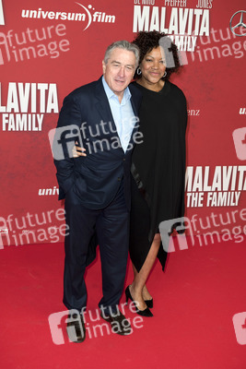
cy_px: 184
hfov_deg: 26.0
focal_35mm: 52
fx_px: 532
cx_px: 123
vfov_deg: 38.2
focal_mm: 52
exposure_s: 1/250
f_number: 5
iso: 800
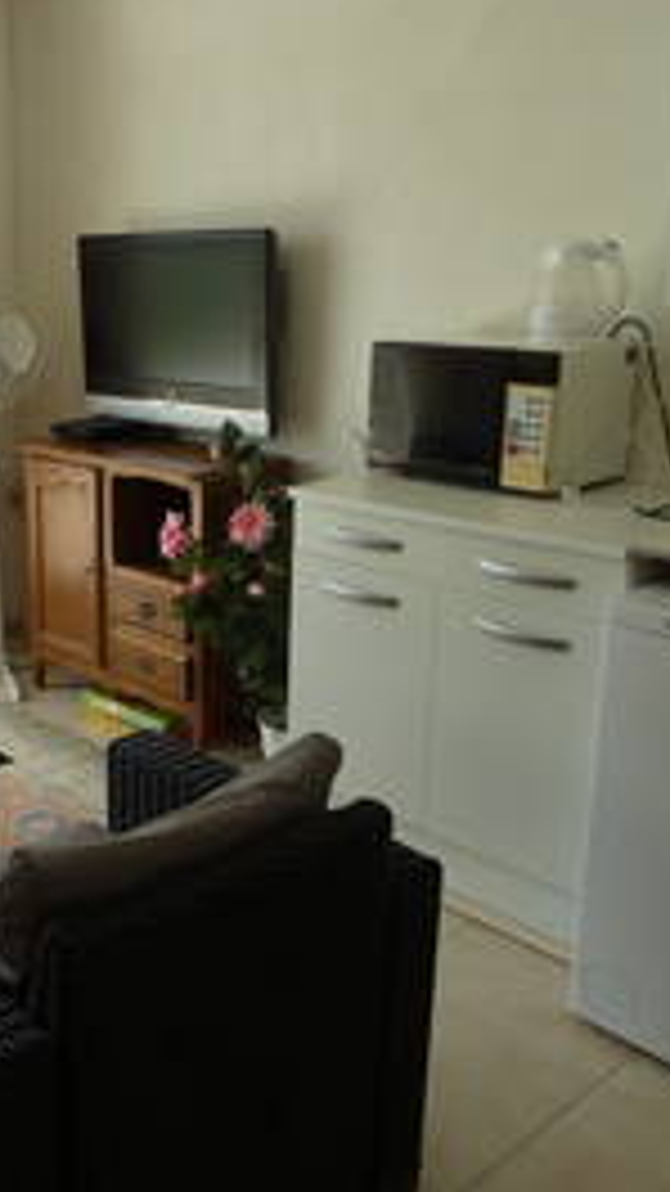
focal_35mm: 37
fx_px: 1169
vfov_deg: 54.0
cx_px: -4
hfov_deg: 29.8
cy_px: 589
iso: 80
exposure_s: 1/100
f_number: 3.5
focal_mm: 4.1
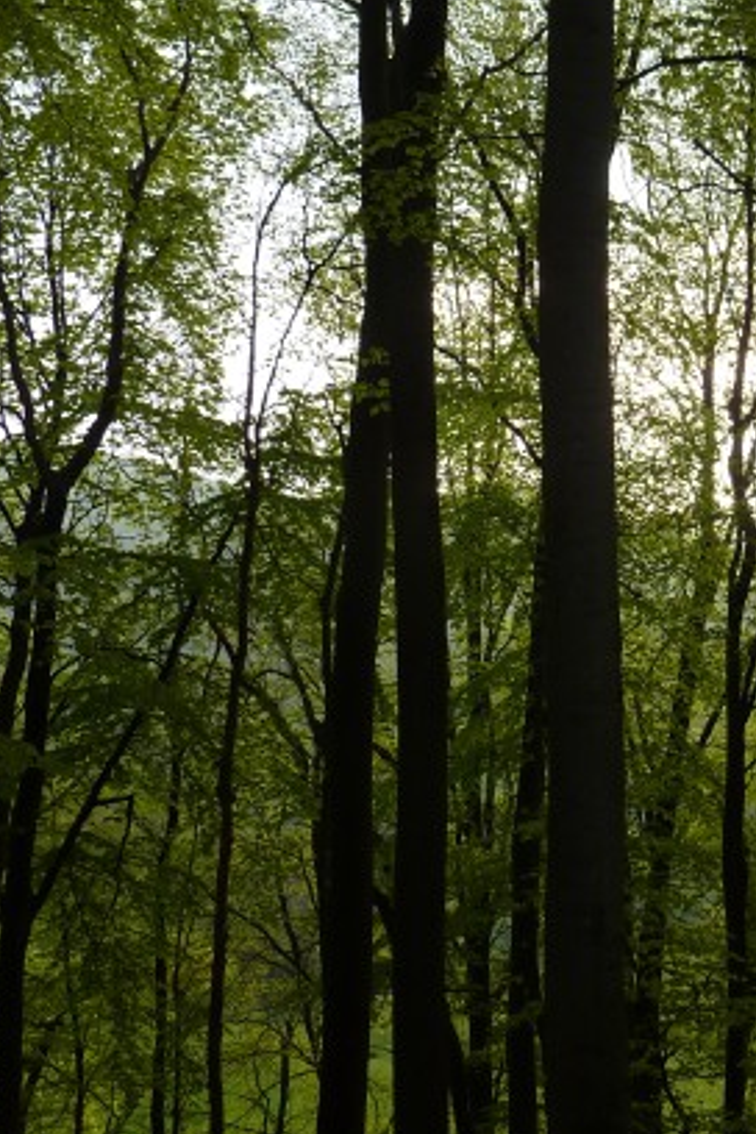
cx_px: 762
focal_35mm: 49
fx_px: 1543
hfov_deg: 26.1
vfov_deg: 40.0
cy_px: 417
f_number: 3.3
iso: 100
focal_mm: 4.1
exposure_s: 1/100
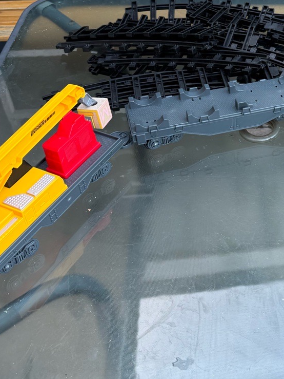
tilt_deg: -37.6
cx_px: 276
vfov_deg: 36.6
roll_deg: -2.3
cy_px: 142
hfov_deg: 26.7
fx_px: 569
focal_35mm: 52
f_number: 1.78
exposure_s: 1/121
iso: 80
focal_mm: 6.76
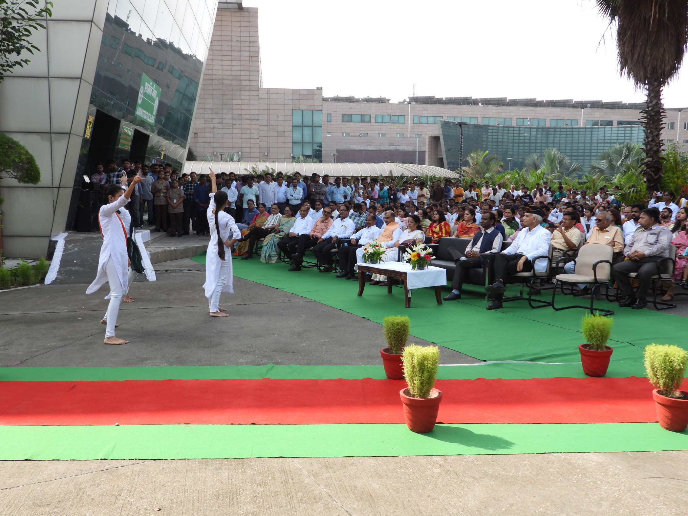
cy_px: 258
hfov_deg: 60.0
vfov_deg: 46.8
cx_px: 344
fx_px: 596
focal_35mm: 30
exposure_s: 1/500
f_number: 3.2
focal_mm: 5.4
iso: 100
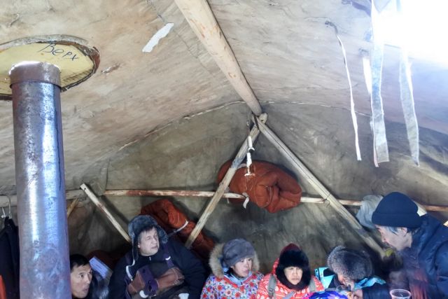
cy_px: 150
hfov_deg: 67.4
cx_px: 224
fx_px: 336
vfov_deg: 48.0
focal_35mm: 27
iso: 1600
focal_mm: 10
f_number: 3.5
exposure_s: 1/40
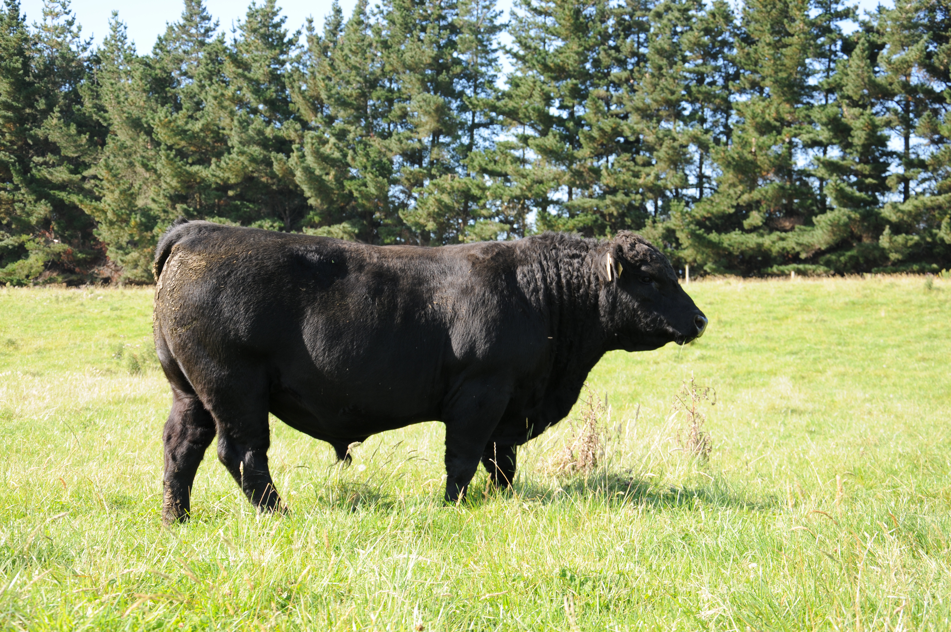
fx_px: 1662
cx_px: 476
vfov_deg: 21.5
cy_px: 316
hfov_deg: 31.9
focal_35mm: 63
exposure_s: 1/160
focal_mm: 42
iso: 200
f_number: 6.3
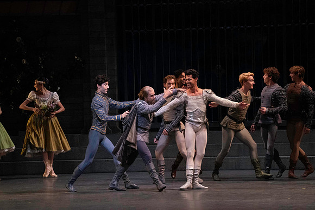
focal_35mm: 200
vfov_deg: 6.9
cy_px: 105
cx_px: 158
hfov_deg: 10.3
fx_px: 1750
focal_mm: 200
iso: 16000
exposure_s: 1/400
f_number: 13
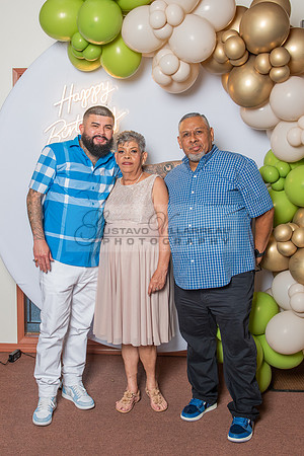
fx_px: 589
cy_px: 228
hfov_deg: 28.8
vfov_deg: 42.4
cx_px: 101
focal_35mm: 46
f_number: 4
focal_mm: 31
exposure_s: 1/200
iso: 200
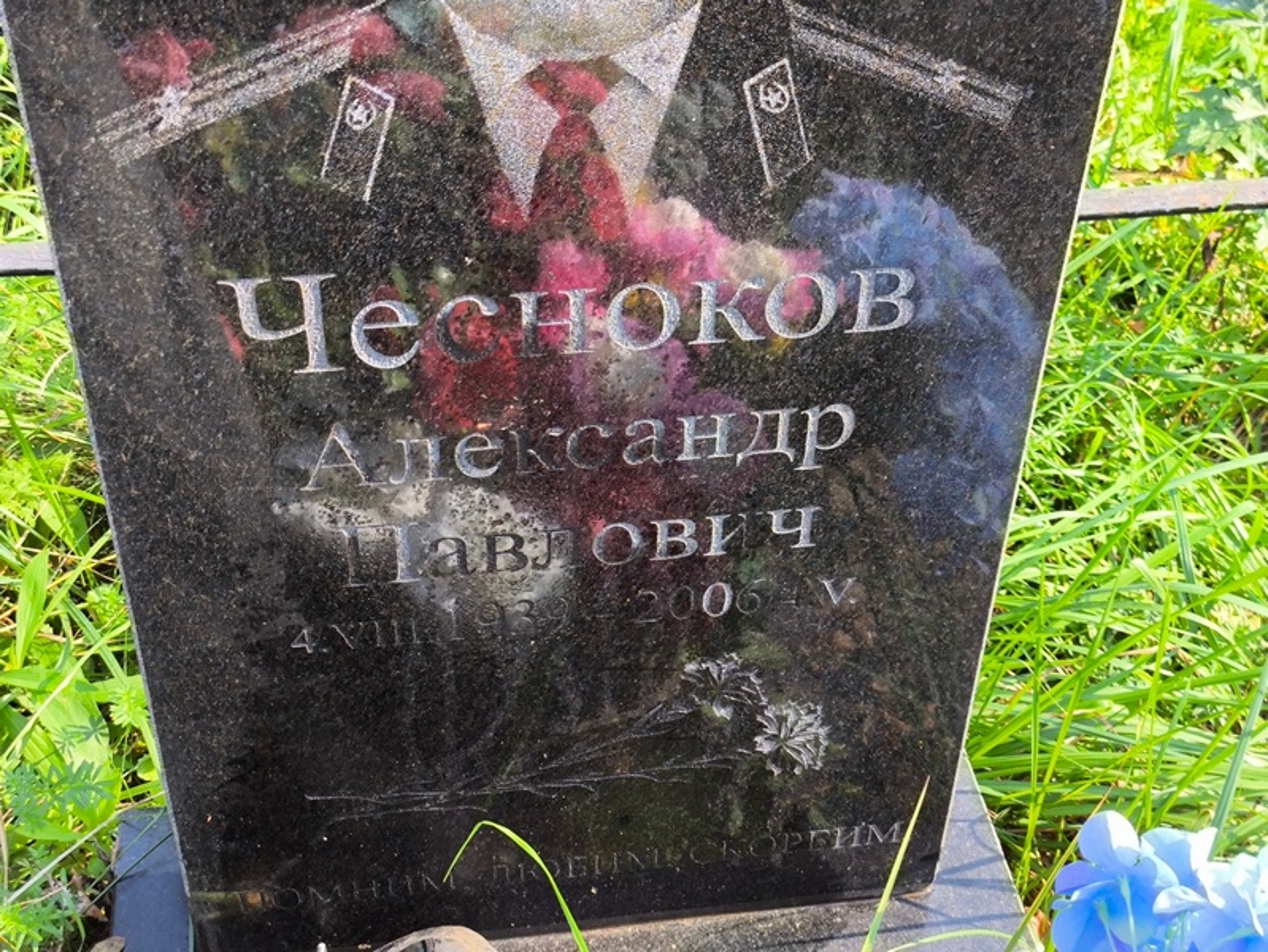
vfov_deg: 29.1
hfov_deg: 38.2
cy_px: 476
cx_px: 634
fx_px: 1832
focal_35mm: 50
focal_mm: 4.71
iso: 50
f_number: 1.7
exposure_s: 1/120
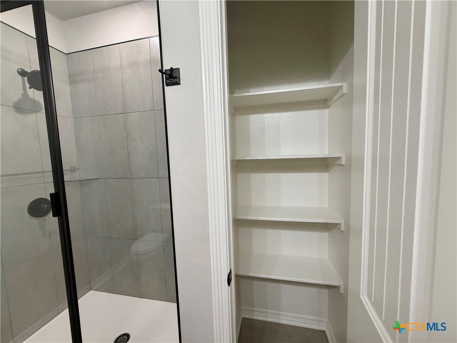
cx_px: 228
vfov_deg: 85.7
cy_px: 172
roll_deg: +2.0
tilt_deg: -4.8
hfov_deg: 102.1
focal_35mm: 14
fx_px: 185
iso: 250
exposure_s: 1/120
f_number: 2.2
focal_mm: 2.22
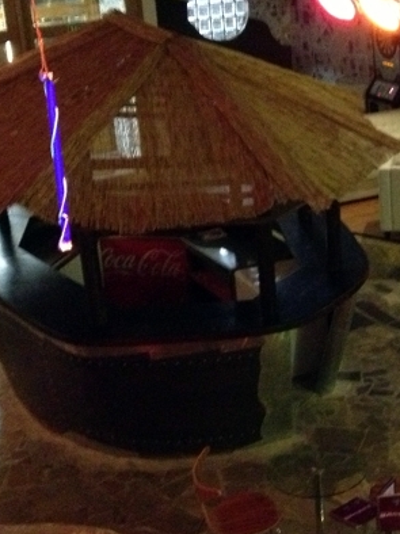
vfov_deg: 24.4
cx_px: 395
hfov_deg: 18.0
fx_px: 1234
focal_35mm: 80
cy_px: 292
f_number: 2.4
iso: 800
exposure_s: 1/15
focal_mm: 4.28
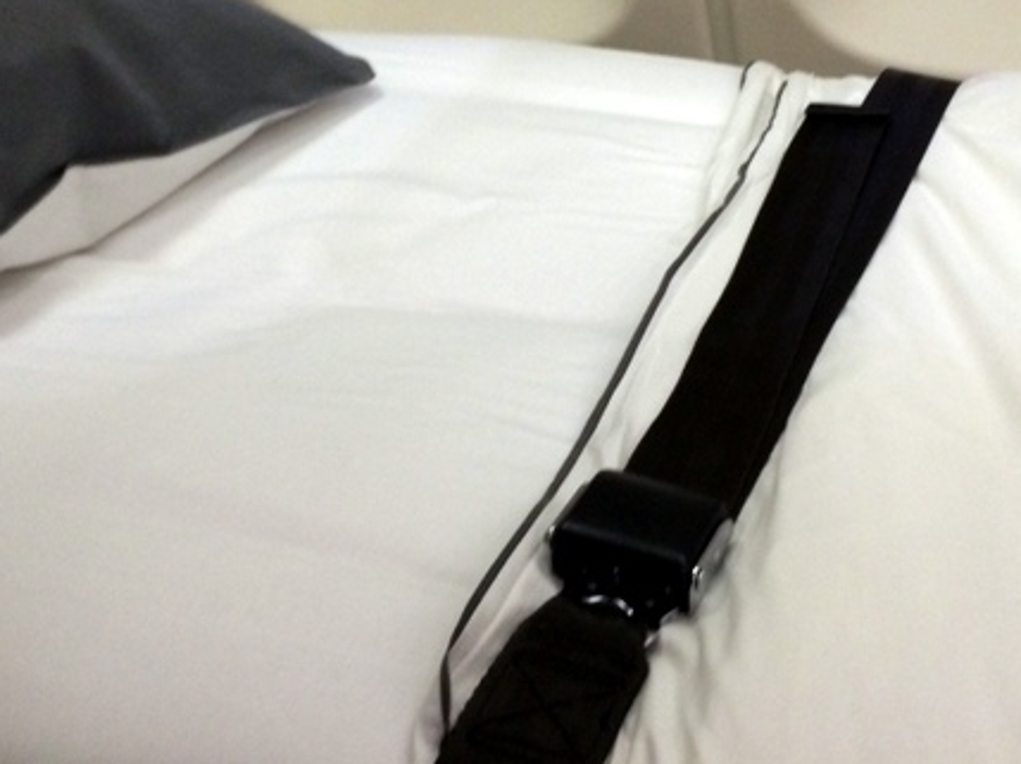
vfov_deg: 29.0
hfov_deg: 38.9
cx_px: 581
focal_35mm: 49
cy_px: 161
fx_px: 1444
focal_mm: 4.12
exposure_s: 1/30
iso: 320
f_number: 2.2
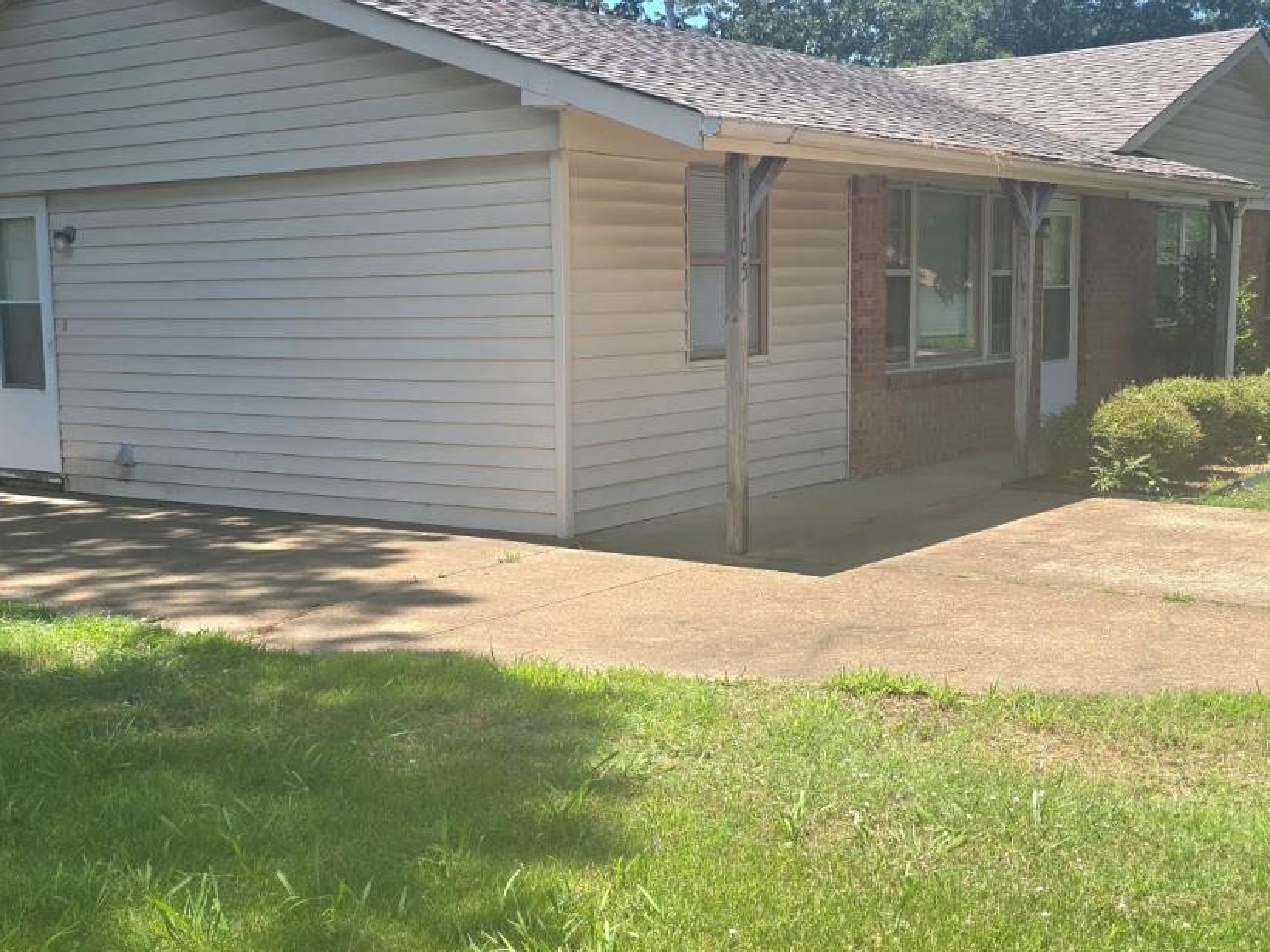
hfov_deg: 44.8
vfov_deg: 34.3
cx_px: 639
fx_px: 1541
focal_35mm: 42
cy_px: 516
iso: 12
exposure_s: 1/625
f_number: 1.7
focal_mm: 6.3
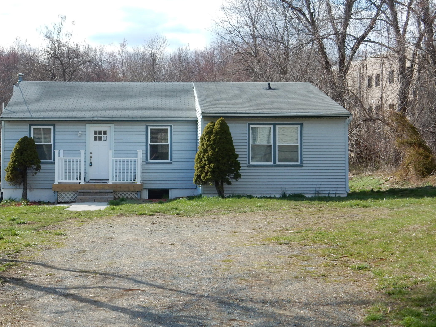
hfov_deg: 31.1
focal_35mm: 62
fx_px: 781
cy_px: 113
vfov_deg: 23.6
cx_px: 169
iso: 125
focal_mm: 7.6
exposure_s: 1/640
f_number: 4.2
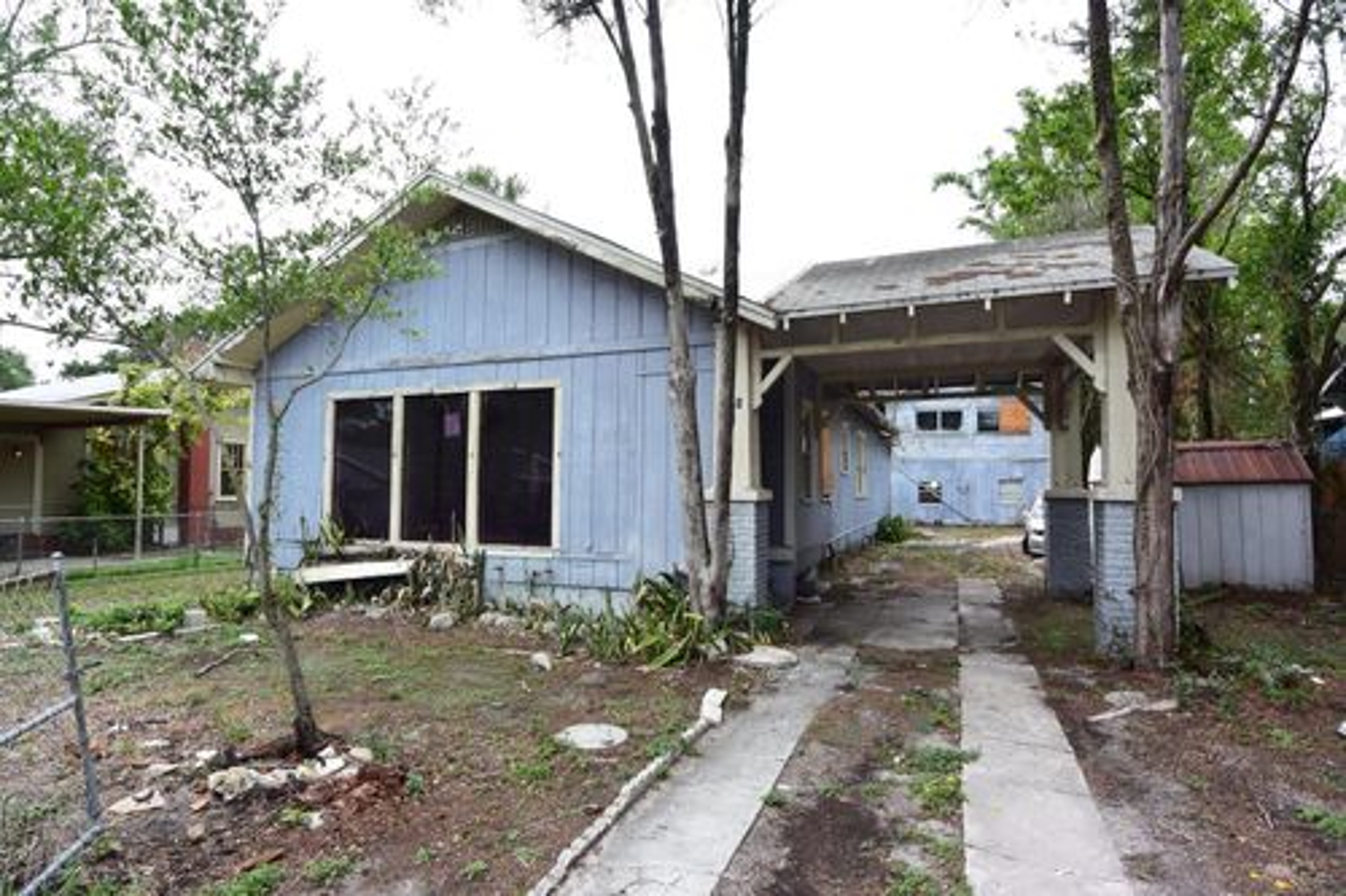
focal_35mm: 18
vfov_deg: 67.3
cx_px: 673
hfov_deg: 90.0
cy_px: 448
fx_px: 673
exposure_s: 1/160
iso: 160
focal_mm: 6.7
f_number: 3.5
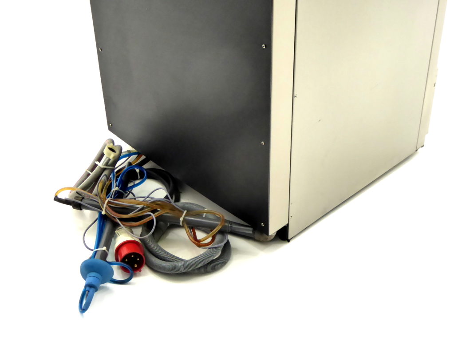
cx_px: 233
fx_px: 768
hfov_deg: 33.8
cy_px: 175
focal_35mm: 57
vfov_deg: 25.7
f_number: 4.2
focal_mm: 10.3
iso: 400
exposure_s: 1/50
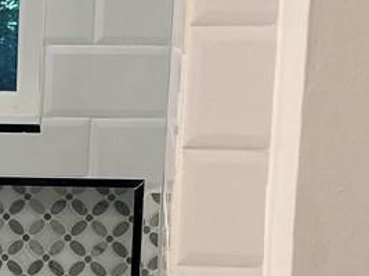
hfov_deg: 12.1
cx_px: -178
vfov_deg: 9.4
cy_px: 302
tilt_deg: -11.5
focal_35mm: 156
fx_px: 1662
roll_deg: -0.5
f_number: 1.5
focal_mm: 5.7
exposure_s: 1/167
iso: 40
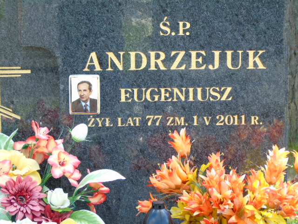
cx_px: 149
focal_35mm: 124
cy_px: 112
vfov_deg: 12.0
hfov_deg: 15.9
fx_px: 1067
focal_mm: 22
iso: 80
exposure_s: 1/50
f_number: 4.6
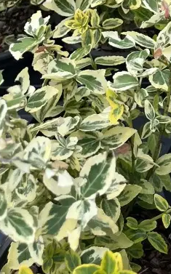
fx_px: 590
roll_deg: +7.5
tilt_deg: -37.3
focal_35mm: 79
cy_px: -13
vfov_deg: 24.7
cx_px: 151
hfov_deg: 16.3
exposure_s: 1/858
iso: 50
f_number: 1.6
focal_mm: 5.1
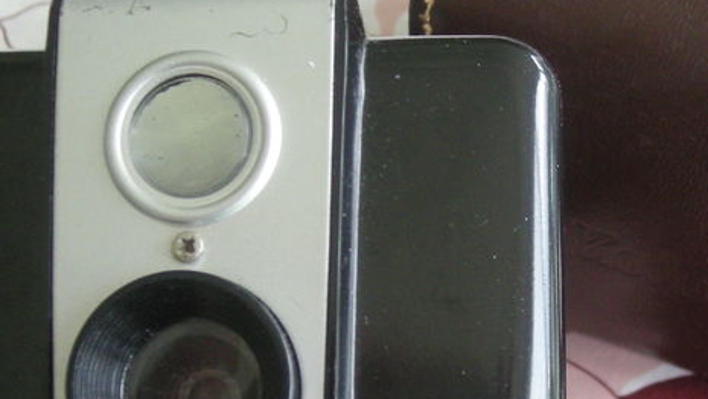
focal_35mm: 82
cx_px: 420
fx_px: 1540
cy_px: 295
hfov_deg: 25.8
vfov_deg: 14.7
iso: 162
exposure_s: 1/52.2
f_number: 2.8
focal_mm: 5.7
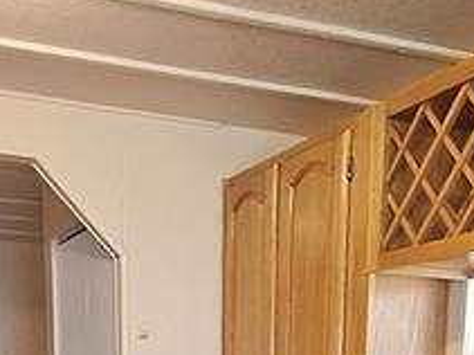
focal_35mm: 63
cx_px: 213
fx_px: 862
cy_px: 638
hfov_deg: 30.7
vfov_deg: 18.3
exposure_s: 1/24
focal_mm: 1.74
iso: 200
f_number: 2.2
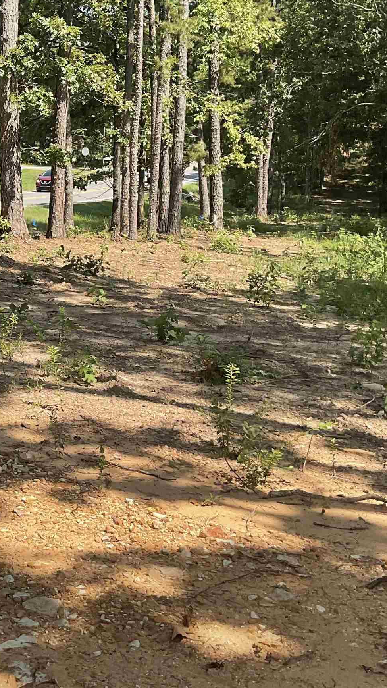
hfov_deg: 20.3
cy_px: 238
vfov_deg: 36.9
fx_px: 1021
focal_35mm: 56
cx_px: -56
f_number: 1.8
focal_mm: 3
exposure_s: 1/842
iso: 16
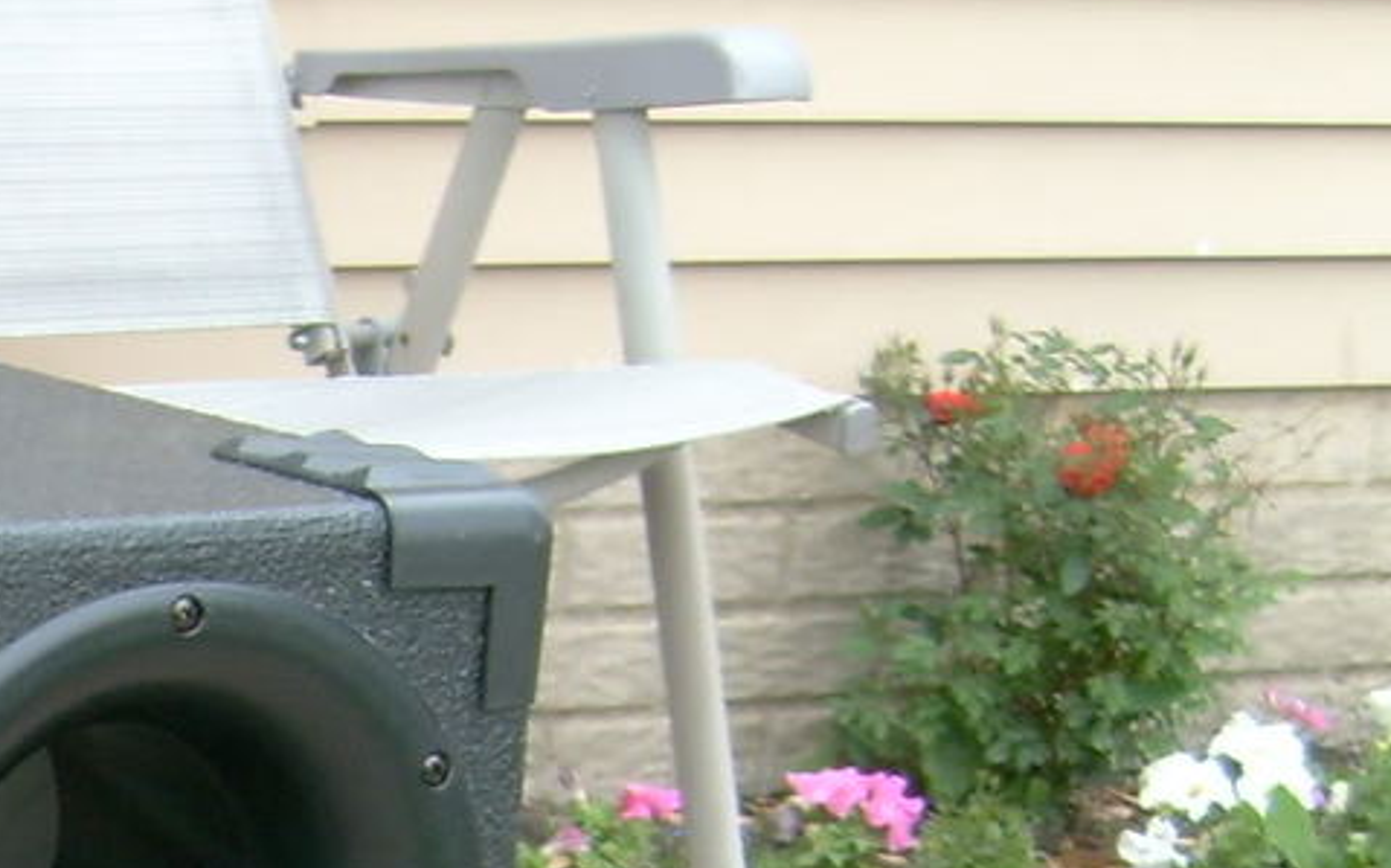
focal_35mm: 124
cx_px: -534
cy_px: 1672
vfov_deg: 9.9
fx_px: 4699
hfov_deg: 15.8
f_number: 2.8
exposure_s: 1/125
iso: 80
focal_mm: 5.8
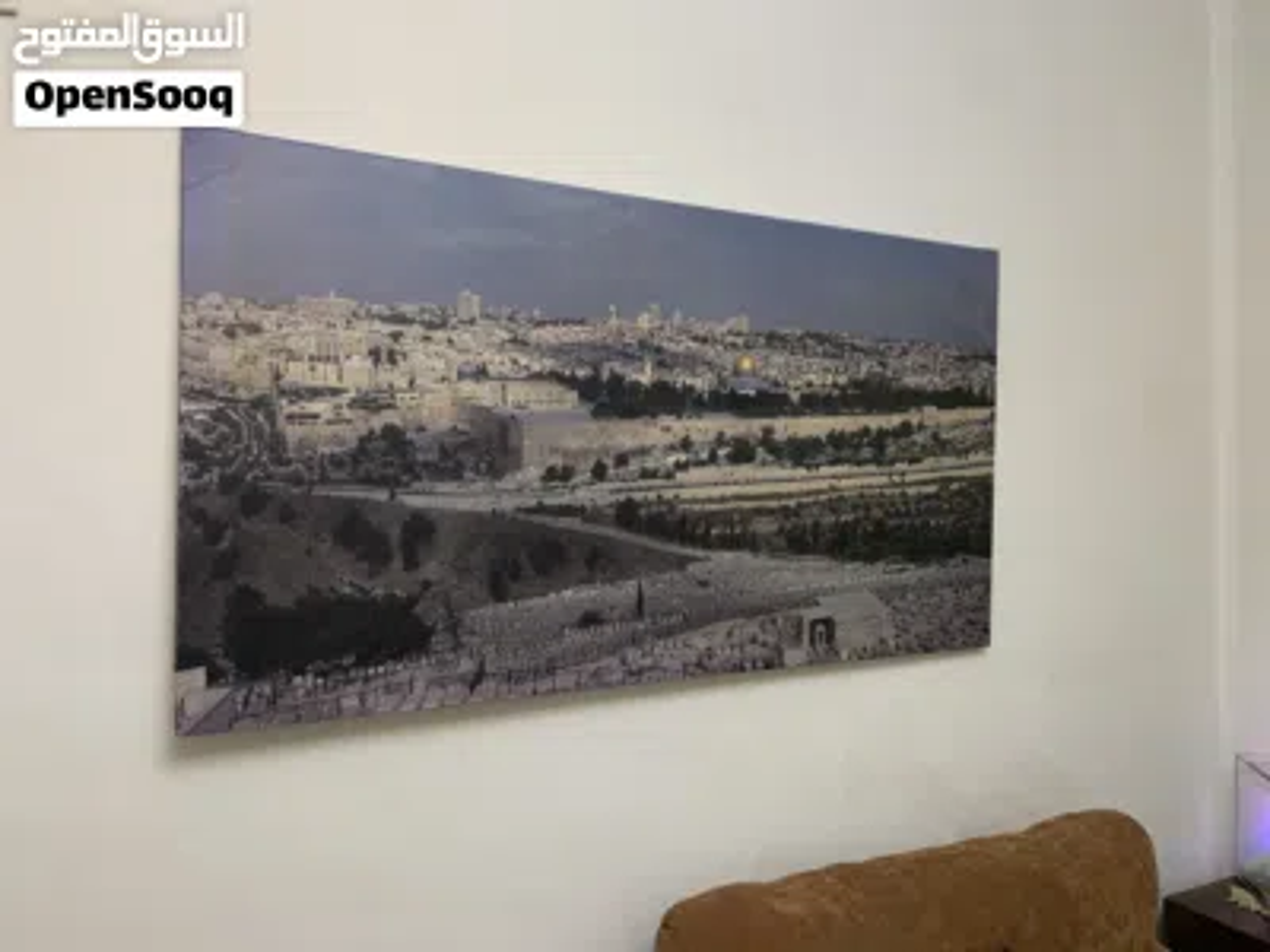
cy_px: 476
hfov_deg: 67.3
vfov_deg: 53.1
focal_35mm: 26
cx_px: 635
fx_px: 954
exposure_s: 1/50
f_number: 1.8
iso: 160
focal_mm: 4.25
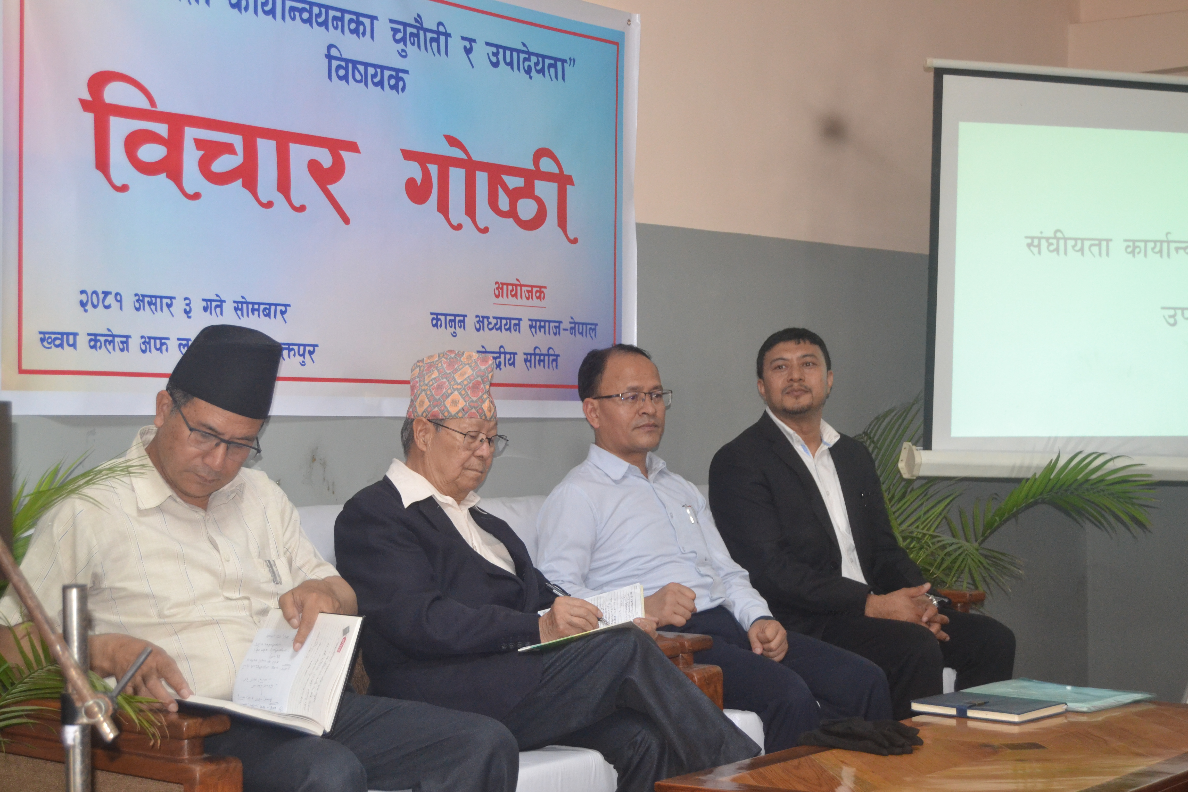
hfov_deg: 35.1
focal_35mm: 57
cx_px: 594
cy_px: 396
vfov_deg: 23.8
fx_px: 1881
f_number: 4.8
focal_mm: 38
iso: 1800
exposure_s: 1/60
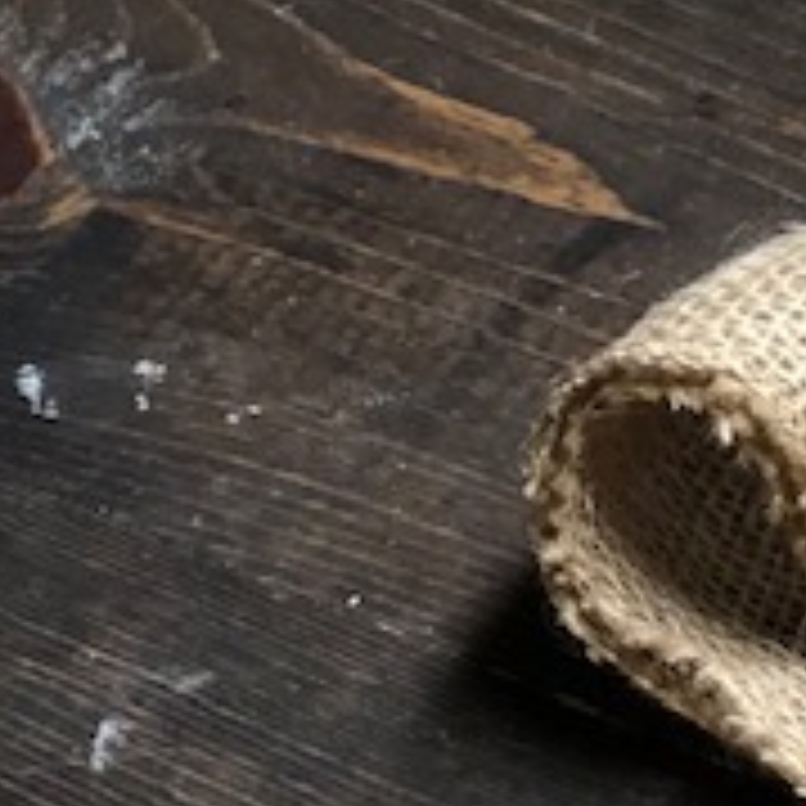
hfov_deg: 9.4
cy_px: 1067
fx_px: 4742
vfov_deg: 9.5
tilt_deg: -52.9
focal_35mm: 180
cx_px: 1310
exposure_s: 1/30
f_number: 2.8
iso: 125
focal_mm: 6.6
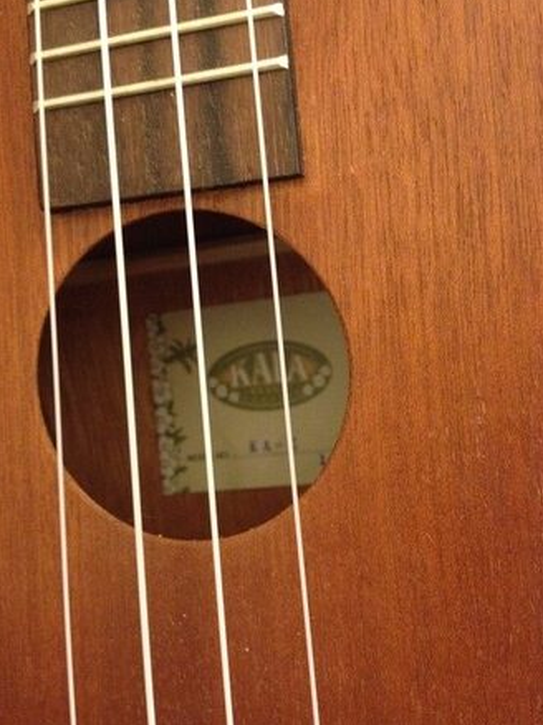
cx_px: 244
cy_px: 351
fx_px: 837
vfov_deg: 46.8
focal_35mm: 40
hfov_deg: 35.9
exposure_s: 1/15
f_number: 2.4
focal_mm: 4.28
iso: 800
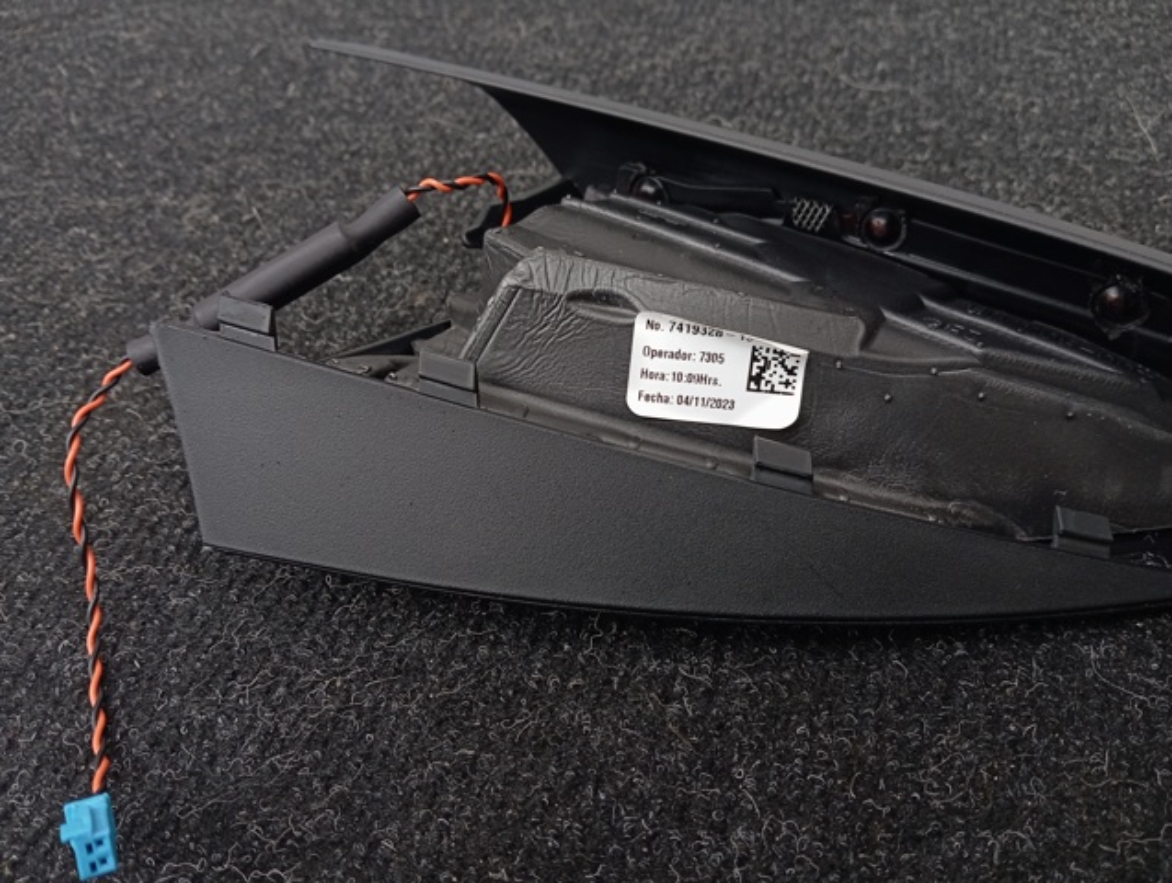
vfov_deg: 49.9
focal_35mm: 28
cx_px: 586
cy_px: 442
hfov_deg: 63.4
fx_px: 950
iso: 256
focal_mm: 4.22
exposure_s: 1/33.3
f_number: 1.8
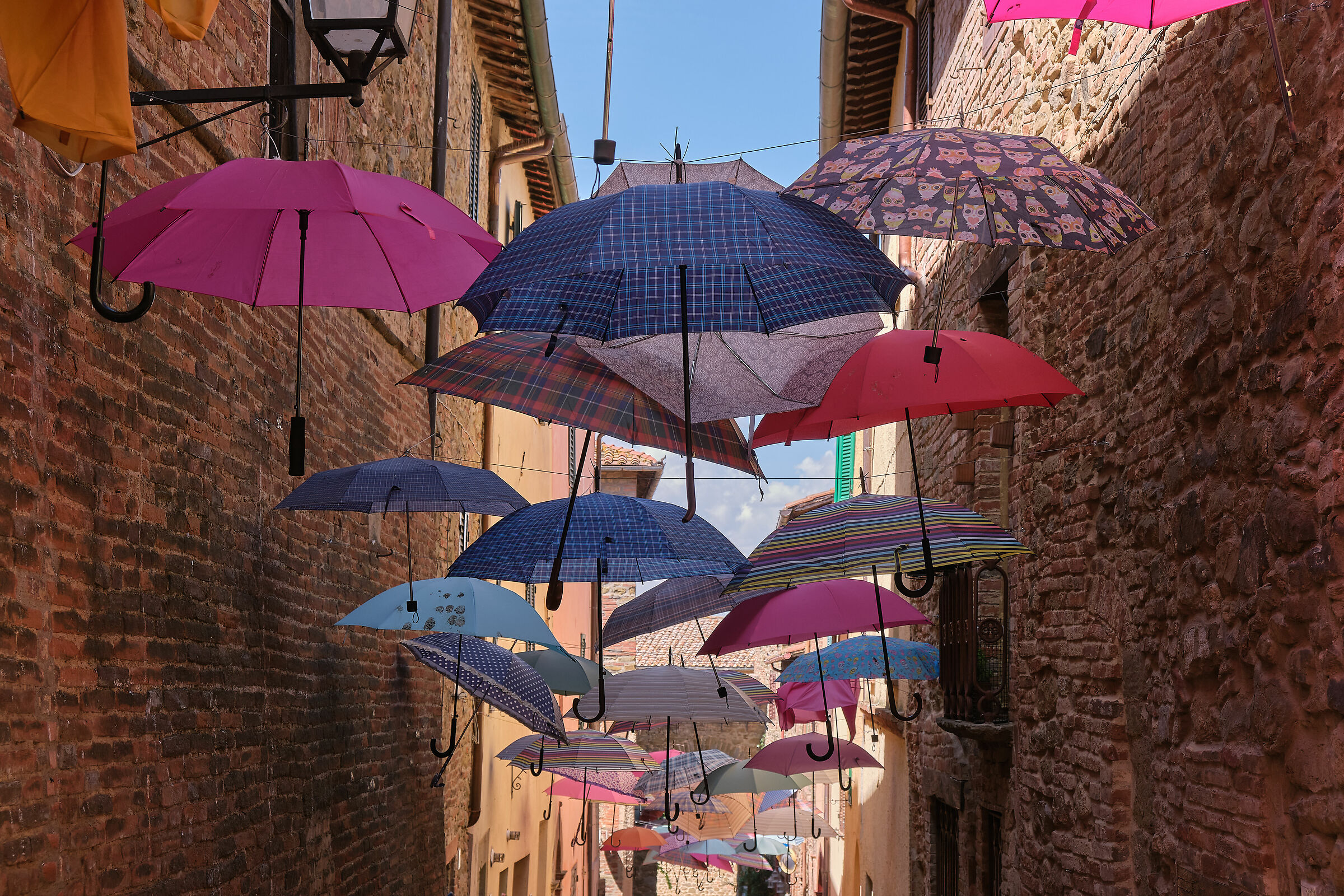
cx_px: 672
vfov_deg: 26.5
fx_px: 1904
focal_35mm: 51
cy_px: 448
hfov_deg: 38.9
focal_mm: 34.3
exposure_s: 1/300
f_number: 6.4
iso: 200
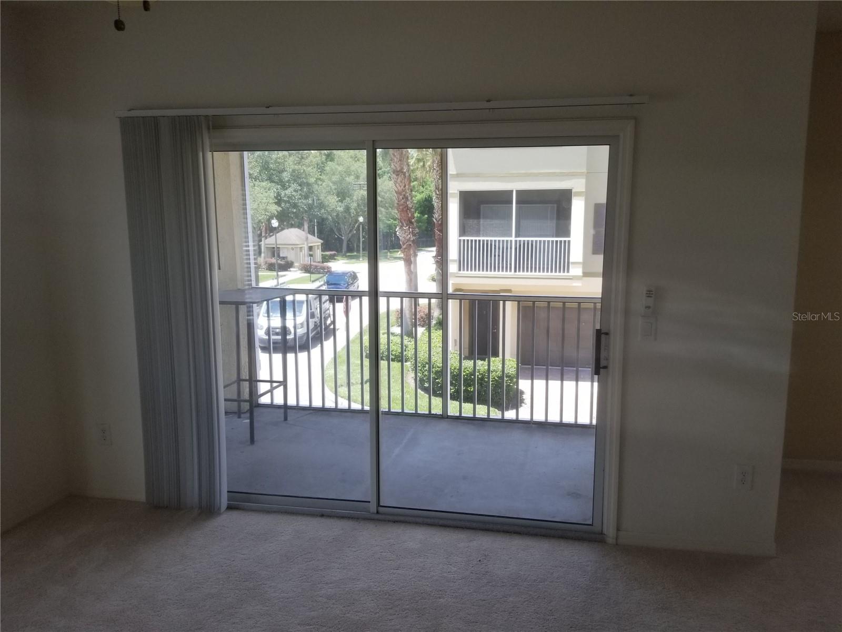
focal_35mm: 26
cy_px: 316
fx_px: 632
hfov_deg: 67.3
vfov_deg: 53.1
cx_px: 421
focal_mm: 4.3
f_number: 1.7
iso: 50
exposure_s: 1/297
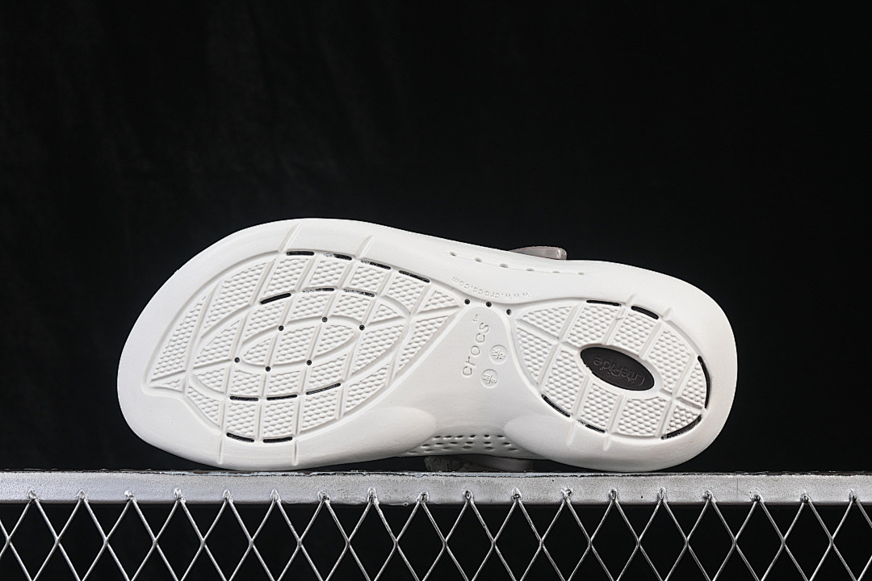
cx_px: 436
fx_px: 1817
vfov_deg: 18.2
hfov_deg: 27.0
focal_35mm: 75
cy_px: 290
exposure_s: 1/80
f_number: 8
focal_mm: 50
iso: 160
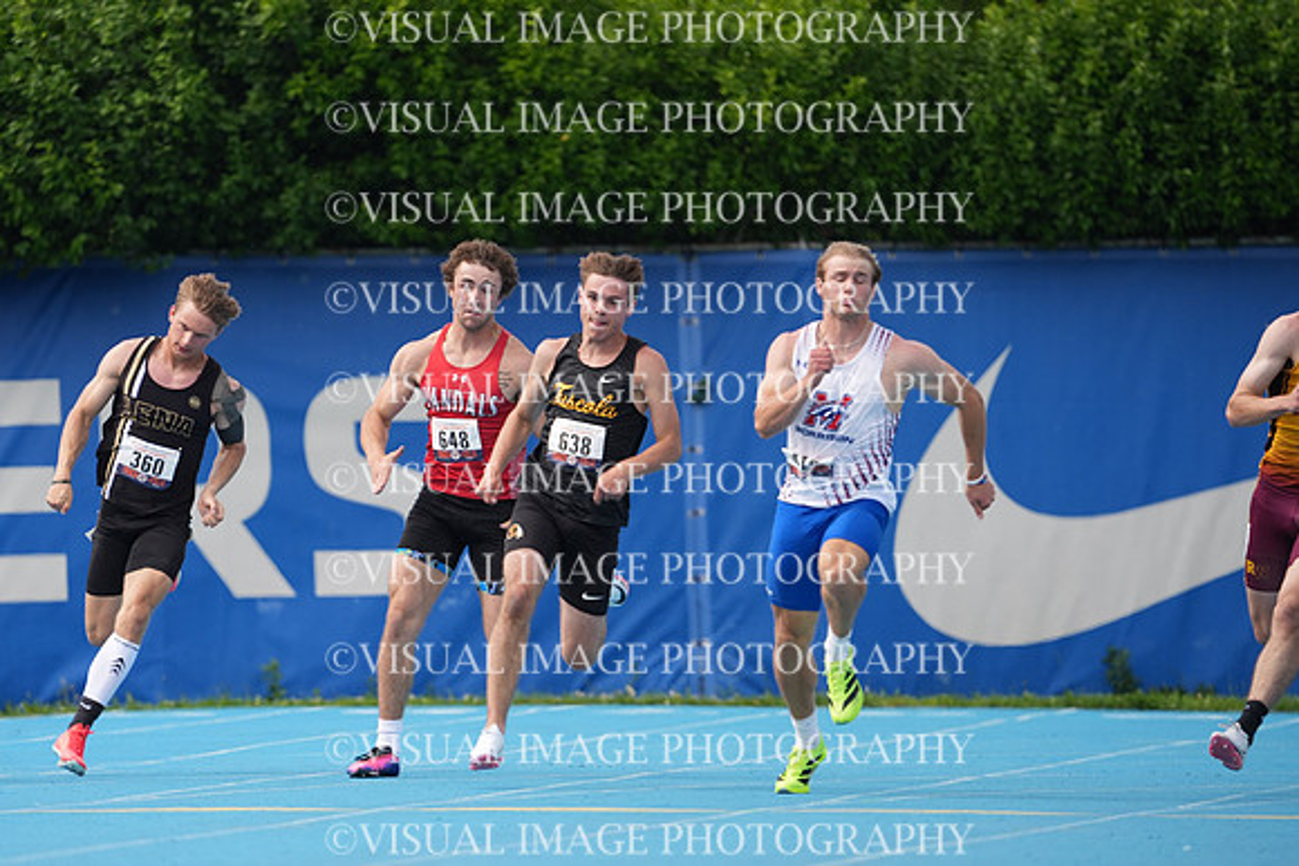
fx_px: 19958
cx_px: 650
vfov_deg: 2.5
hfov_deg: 3.7
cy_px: 433
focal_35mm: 553
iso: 500
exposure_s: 1/1000
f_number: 6.3
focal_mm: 553
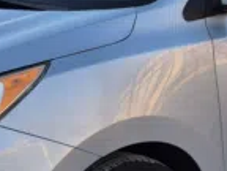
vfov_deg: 14.4
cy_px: 135
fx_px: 669
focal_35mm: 102
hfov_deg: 19.2
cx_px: 137
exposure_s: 1/333
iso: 25
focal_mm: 5.4
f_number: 1.8
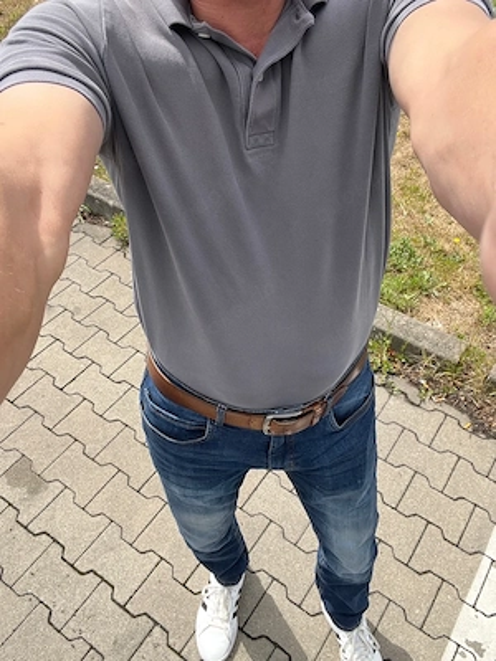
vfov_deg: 60.0
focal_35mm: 30
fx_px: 573
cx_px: 248
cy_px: 330
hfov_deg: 46.8
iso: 32
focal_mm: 2.71
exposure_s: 1/505
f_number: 2.2
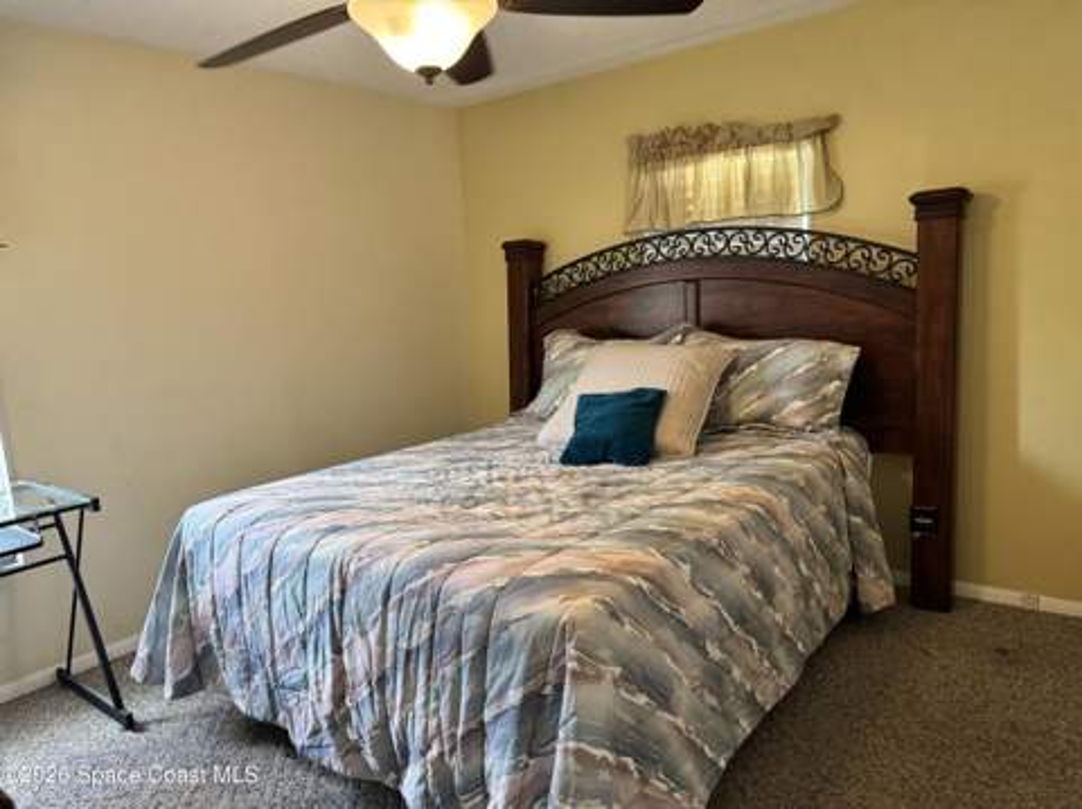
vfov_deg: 56.7
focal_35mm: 24
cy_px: 404
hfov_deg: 71.7
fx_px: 749
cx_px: 541
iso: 400
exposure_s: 1/60
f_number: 1.78
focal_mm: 6.76
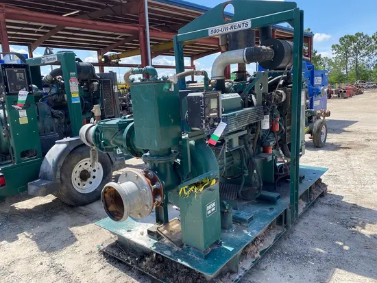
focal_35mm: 26
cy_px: 142
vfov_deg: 53.1
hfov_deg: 67.3
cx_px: 188
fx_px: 283
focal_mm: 4.25
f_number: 1.8
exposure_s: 1/1063
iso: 32
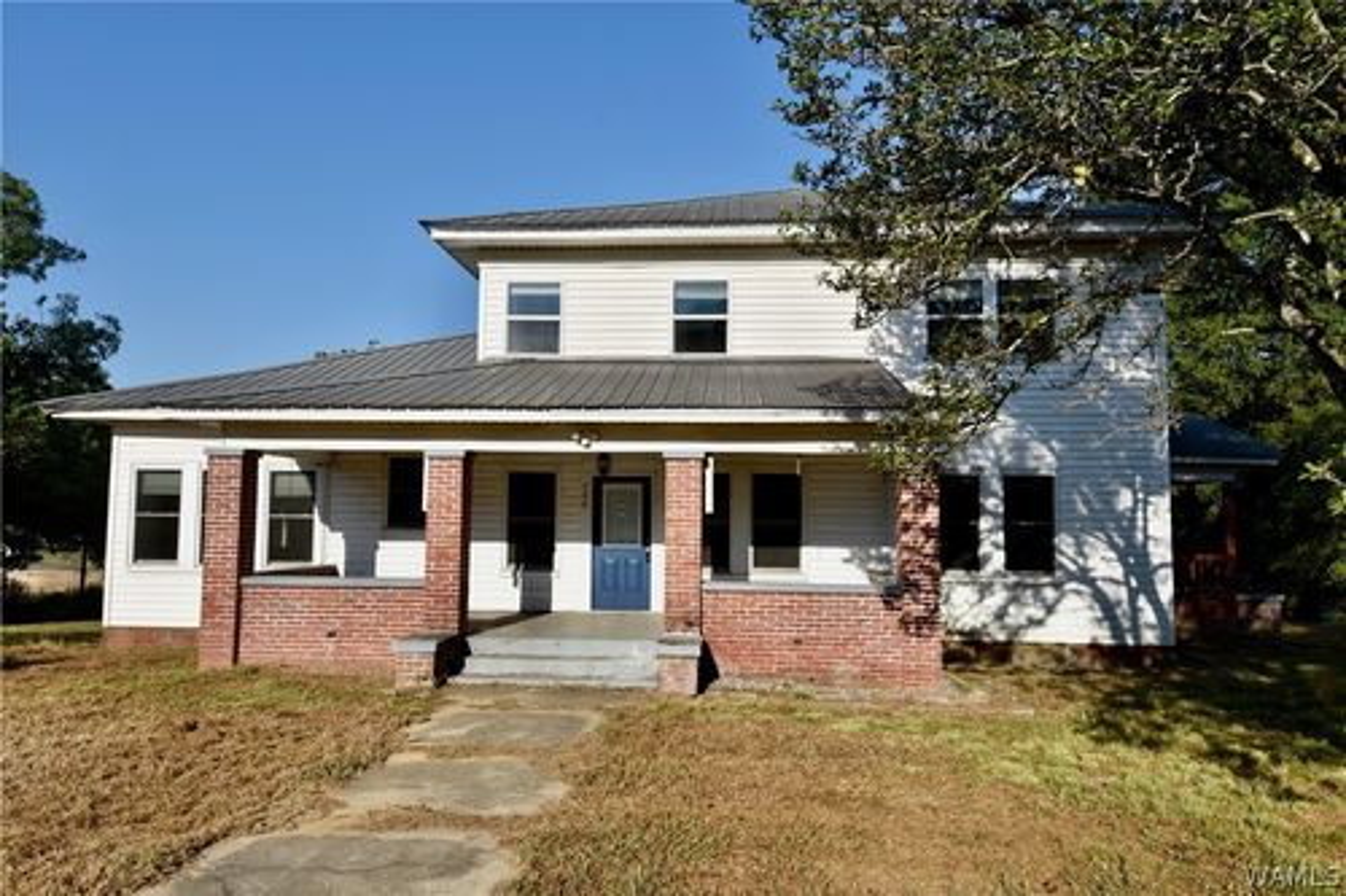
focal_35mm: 25
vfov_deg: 51.3
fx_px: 934
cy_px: 448
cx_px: 673
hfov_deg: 71.5
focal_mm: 25
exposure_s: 1/500
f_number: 11
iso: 200
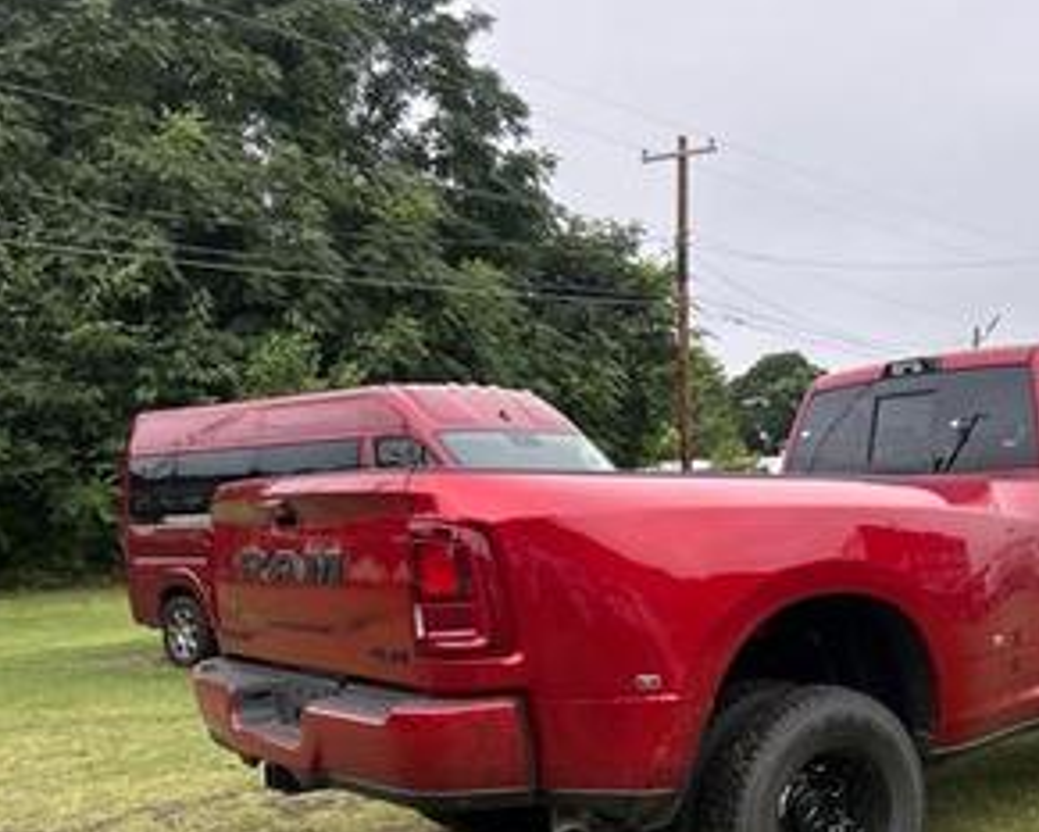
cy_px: 607
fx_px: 1353
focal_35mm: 44
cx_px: 800
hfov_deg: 40.6
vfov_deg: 33.6
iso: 50
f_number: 1.5
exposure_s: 1/909
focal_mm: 5.7
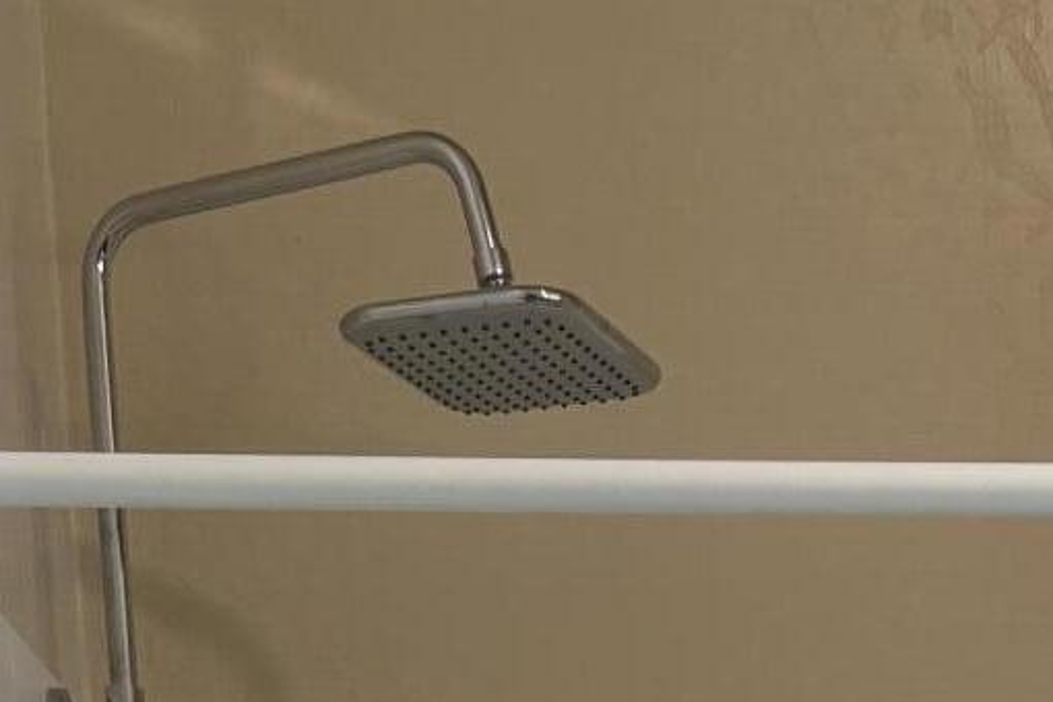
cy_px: 2048
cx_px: 987
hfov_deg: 18.9
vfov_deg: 10.0
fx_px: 3100
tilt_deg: -12.9
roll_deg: +0.8
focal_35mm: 106
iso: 64
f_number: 1.6
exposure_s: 1/60
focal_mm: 5.96
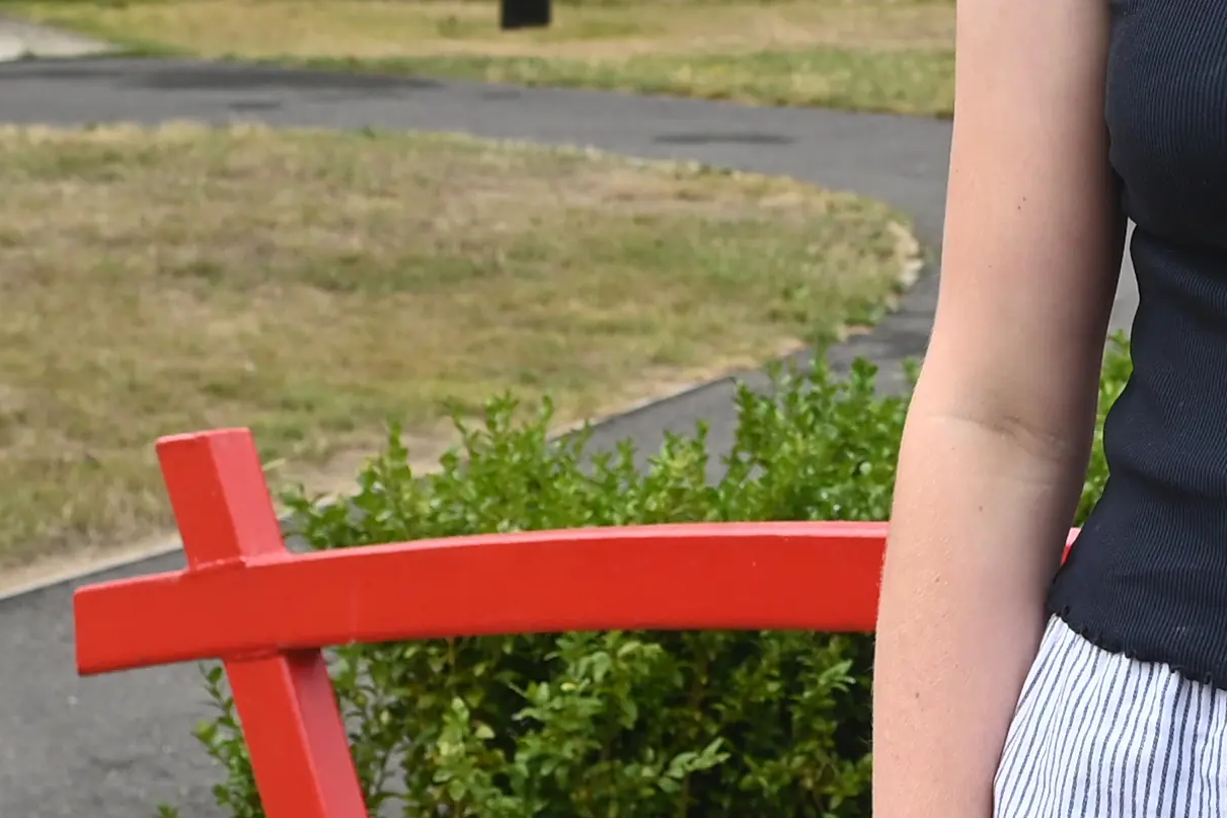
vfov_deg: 8.1
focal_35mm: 169
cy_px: -35
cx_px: 1350
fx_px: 5759
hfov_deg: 12.0
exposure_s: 1/250
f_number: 5.6
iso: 160
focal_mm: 35
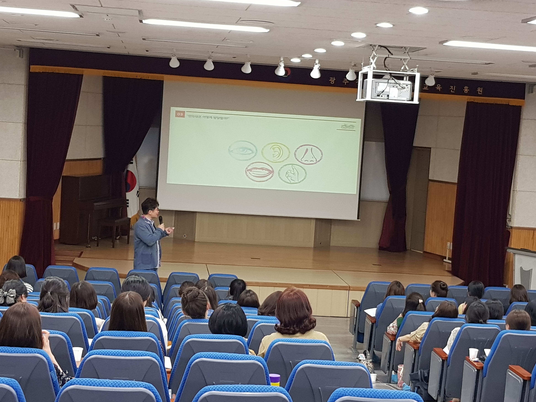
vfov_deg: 51.4
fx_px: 418
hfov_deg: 65.3
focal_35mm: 27
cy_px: 200
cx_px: 272
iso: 160
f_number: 1.7
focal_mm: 4.2
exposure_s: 1/40
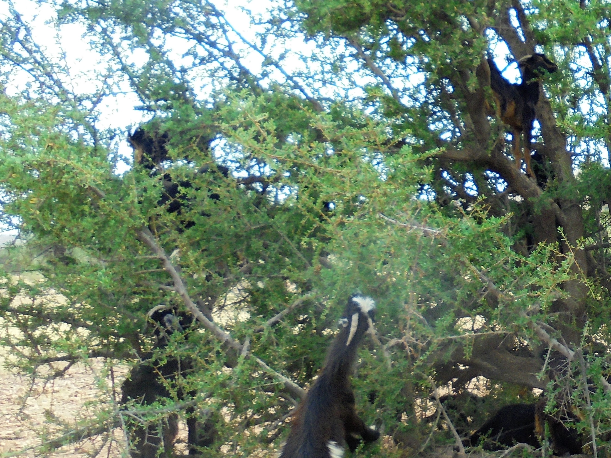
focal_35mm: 61
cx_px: 626
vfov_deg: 24.0
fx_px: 1077
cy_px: 266
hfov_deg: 29.4
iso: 100
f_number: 3.5
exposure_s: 1/125
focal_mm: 4.6
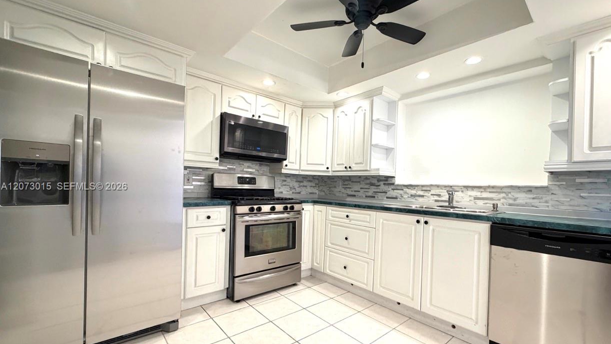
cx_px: 320
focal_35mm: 16
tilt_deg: -0.1
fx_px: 259
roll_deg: -0.7
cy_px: 187
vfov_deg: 66.9
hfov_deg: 99.3
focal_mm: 2.22
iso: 400
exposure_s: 1/60
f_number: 2.2
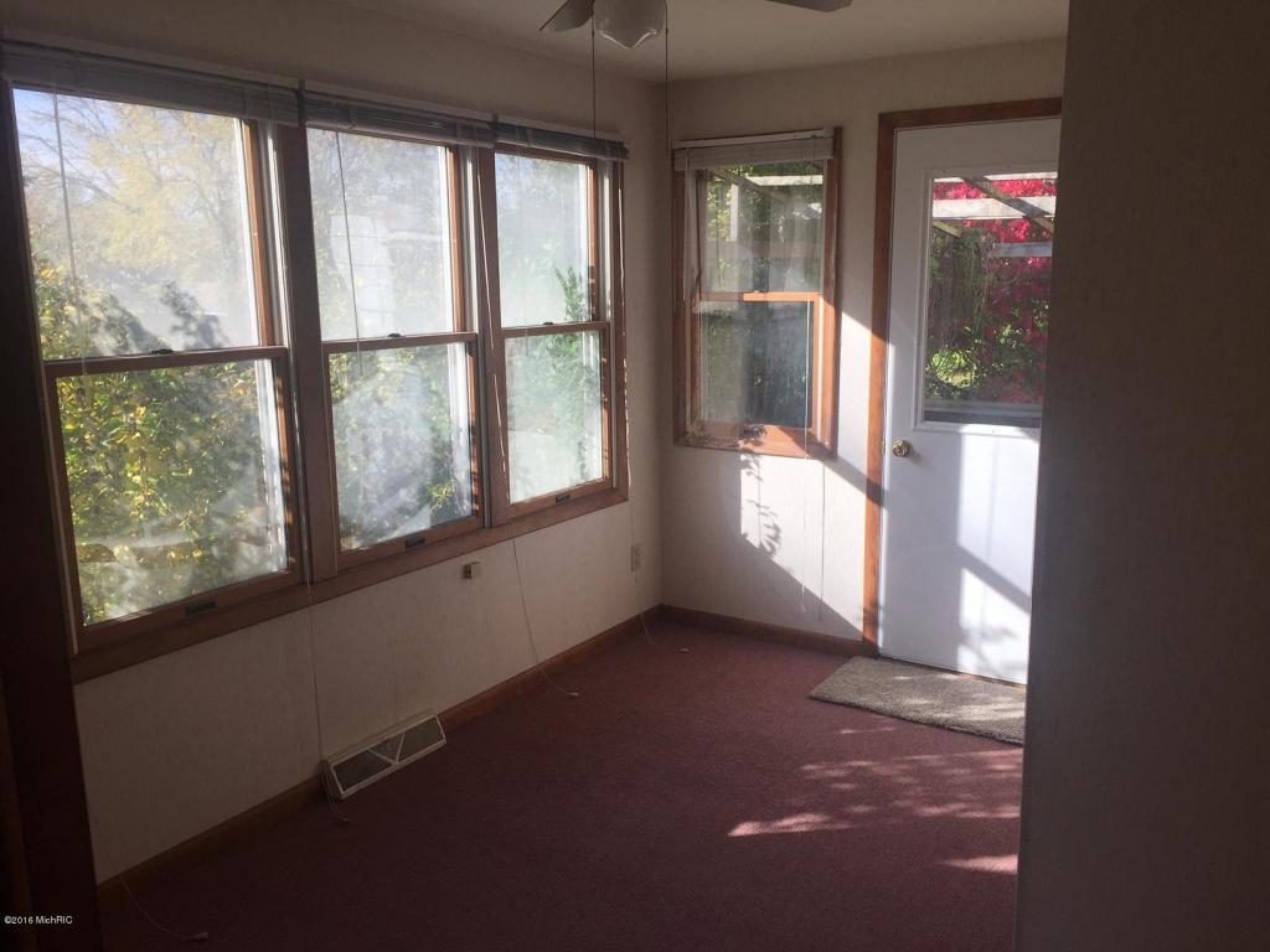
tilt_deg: -11.6
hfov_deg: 61.7
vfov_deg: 48.2
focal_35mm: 29
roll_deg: +0.2
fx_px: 1064
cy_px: 476
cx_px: 635
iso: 32
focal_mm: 4.15
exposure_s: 1/476
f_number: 2.2
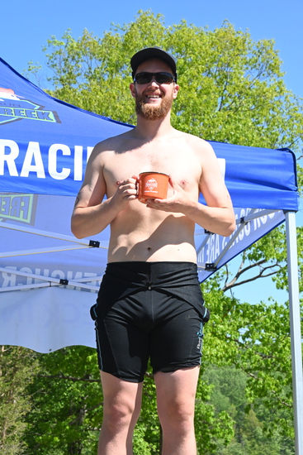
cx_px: 152
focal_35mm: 76
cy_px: 228
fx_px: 959
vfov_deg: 26.6
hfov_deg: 18.0
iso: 2000
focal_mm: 76
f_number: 14
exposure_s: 1/800
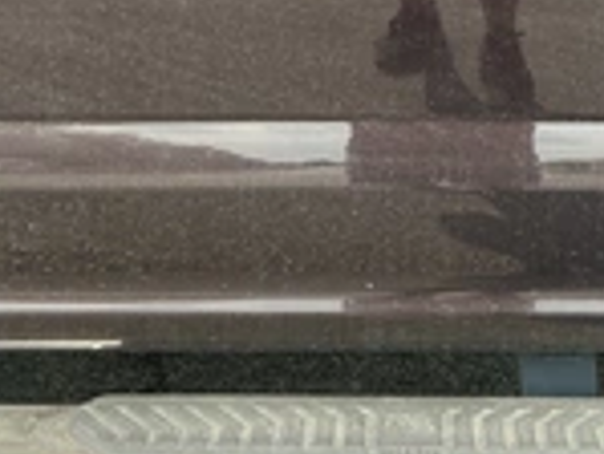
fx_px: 1310
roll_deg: -1.8
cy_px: -69
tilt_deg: -11.5
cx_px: 397
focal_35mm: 75
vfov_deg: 18.8
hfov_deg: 25.8
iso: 25
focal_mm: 3
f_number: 1.8
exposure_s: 1/425
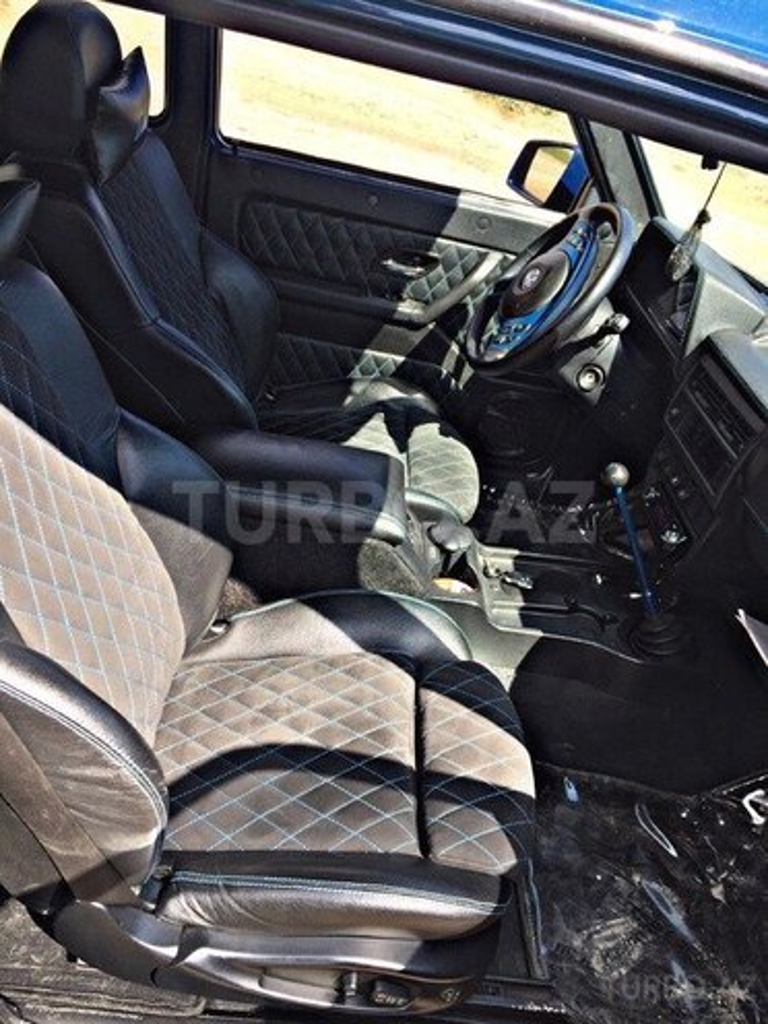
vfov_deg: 61.7
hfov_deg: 48.2
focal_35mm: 29
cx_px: 384
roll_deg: -20.8
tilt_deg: -31.5
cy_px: 512
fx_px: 858
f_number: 2.2
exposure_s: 1/384
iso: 32
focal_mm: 4.15
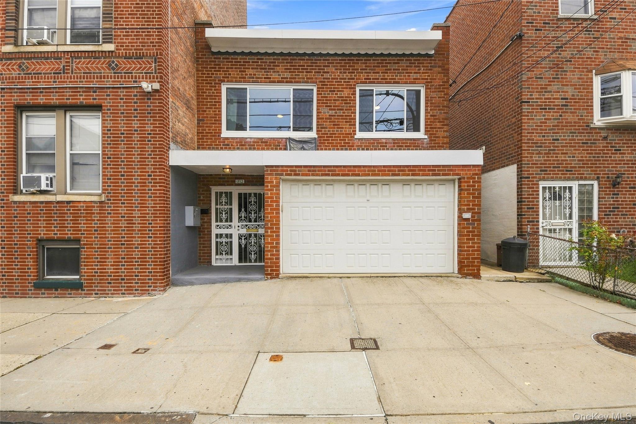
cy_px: 212
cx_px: 318
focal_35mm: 16
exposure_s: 1/6400
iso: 400
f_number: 9
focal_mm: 10.5
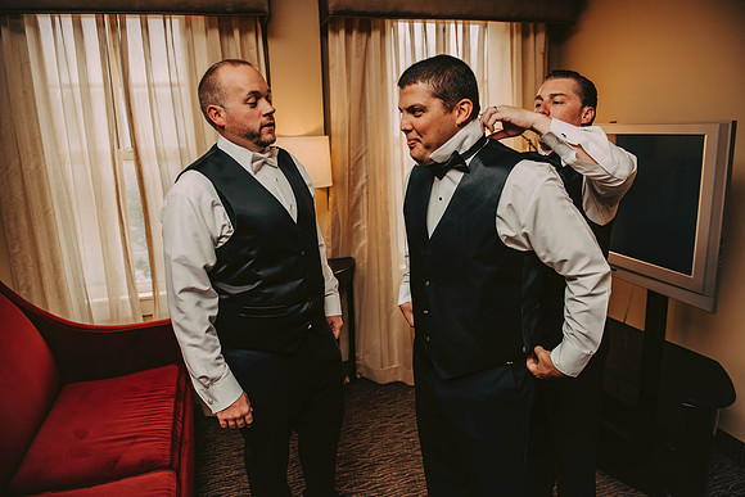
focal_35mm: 24
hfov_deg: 73.7
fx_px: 497
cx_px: 372
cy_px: 248
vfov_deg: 53.2
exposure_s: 1/250
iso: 800
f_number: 3.2
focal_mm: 24
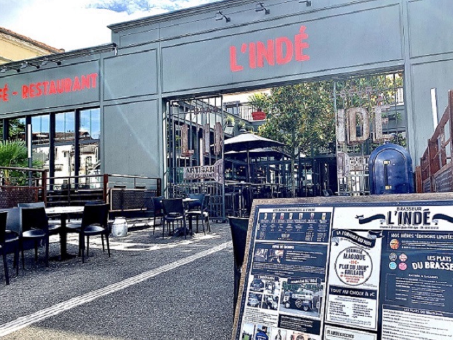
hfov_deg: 59.8
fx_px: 393
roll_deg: +2.2
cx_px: 253
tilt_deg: +3.9
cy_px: 178
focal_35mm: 30
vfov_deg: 46.8
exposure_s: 1/701
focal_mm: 4.25
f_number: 1.8
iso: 25
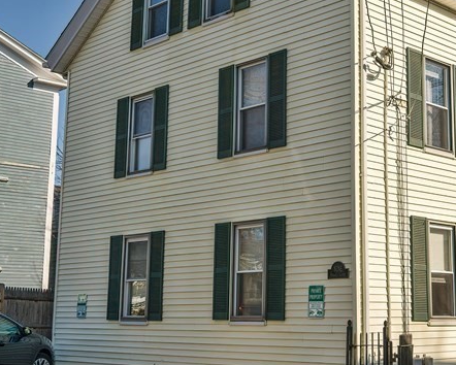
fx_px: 851
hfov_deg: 29.7
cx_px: 326
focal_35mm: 63
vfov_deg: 24.2
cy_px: 135
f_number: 5.6
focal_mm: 29
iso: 100
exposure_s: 1/800
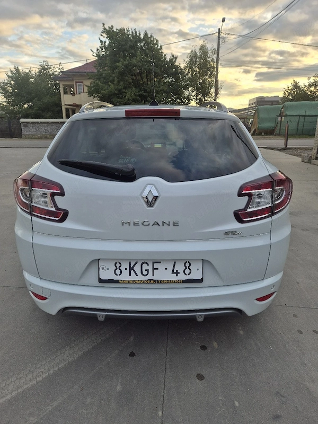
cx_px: 159
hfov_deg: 58.9
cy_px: 212
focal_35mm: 23
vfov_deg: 73.9
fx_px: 282
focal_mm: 5.4
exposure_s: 1/217
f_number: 1.8
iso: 25
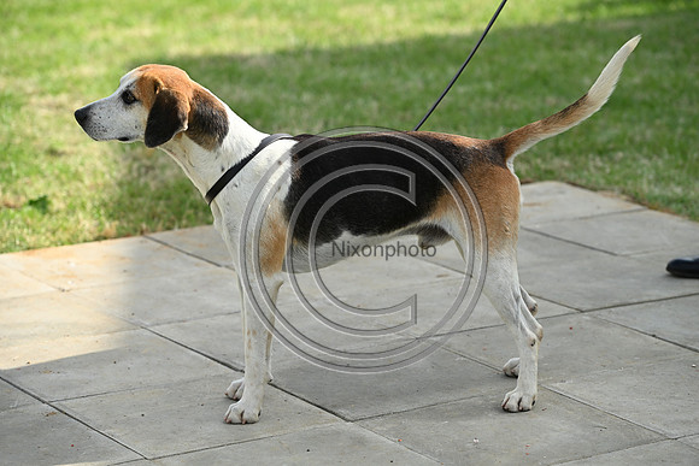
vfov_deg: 10.6
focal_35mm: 130
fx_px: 2525
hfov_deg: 15.8
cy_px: 233
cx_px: 350
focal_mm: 130
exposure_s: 1/1000
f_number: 4.5
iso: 250
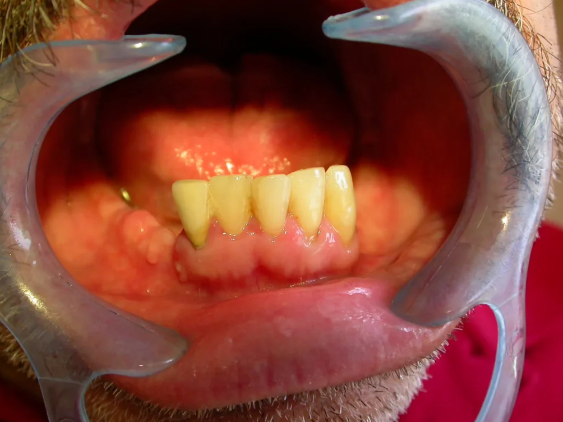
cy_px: 210
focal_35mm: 51
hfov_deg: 37.5
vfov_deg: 28.6
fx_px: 829
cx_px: 282
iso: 100
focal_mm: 10.4
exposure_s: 1/62.9
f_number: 2.9
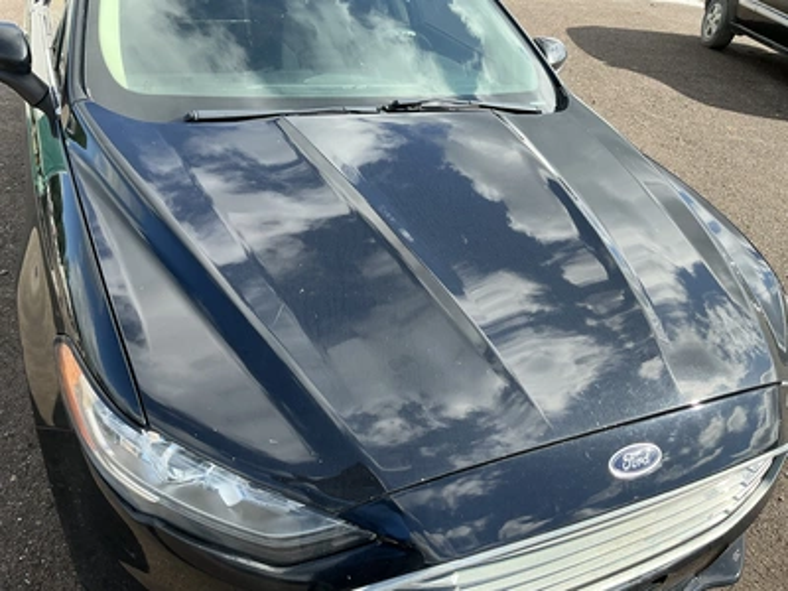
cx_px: 394
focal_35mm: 28
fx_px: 637
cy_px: 296
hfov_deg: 63.4
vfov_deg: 49.7
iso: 25
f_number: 1.8
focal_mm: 3
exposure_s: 1/534
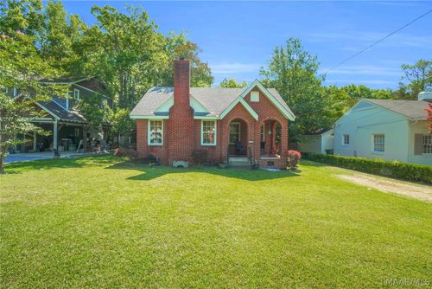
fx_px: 180
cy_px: 144
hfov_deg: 100.4
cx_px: 216
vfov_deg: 77.4
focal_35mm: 15
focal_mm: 10
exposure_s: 1/100
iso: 320
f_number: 14
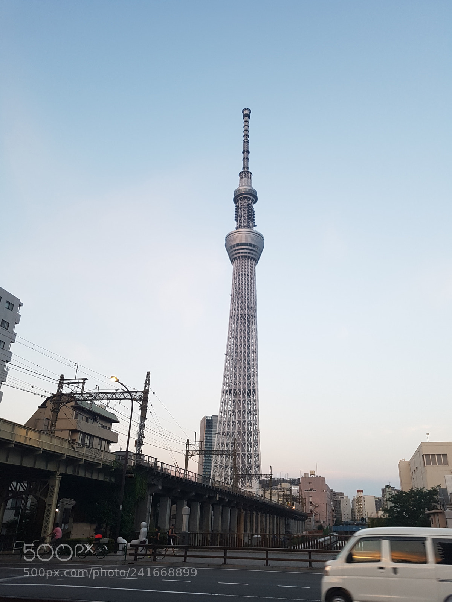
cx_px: 226
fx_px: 453
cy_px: 301
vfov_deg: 67.3
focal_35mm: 26
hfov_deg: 53.1
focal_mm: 4.2
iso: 80
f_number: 1.7
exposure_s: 1/100
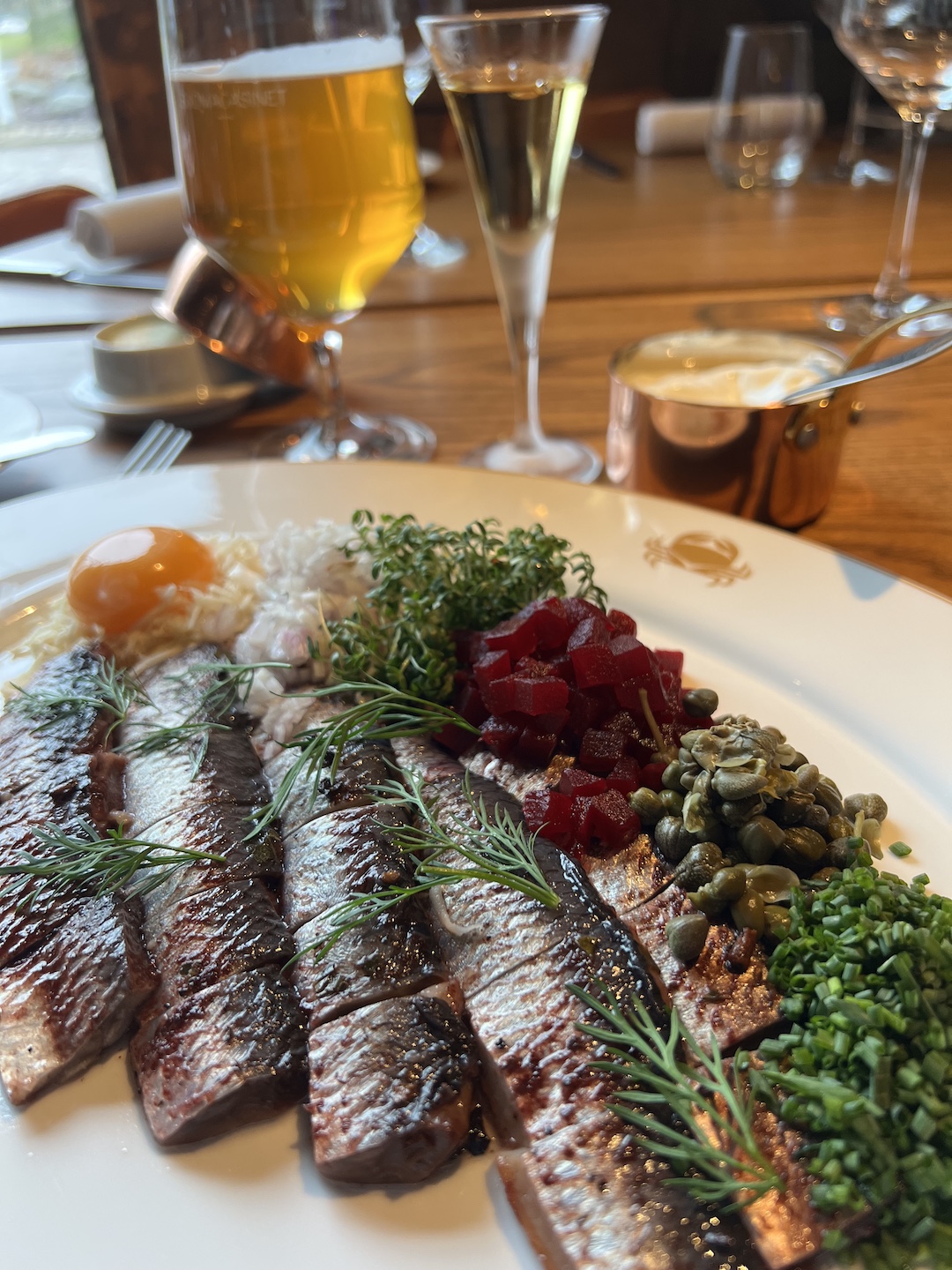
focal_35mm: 26
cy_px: 635
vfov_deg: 67.3
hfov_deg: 53.1
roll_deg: +3.1
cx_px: 476
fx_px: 953
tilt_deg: -32.9
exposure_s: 1/84
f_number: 1.5
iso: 100
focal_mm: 5.7
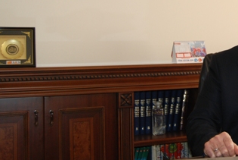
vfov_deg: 20.0
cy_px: 20
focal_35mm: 67
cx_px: 218
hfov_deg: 28.7
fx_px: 444
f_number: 4
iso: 400
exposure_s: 1/60
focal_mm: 22
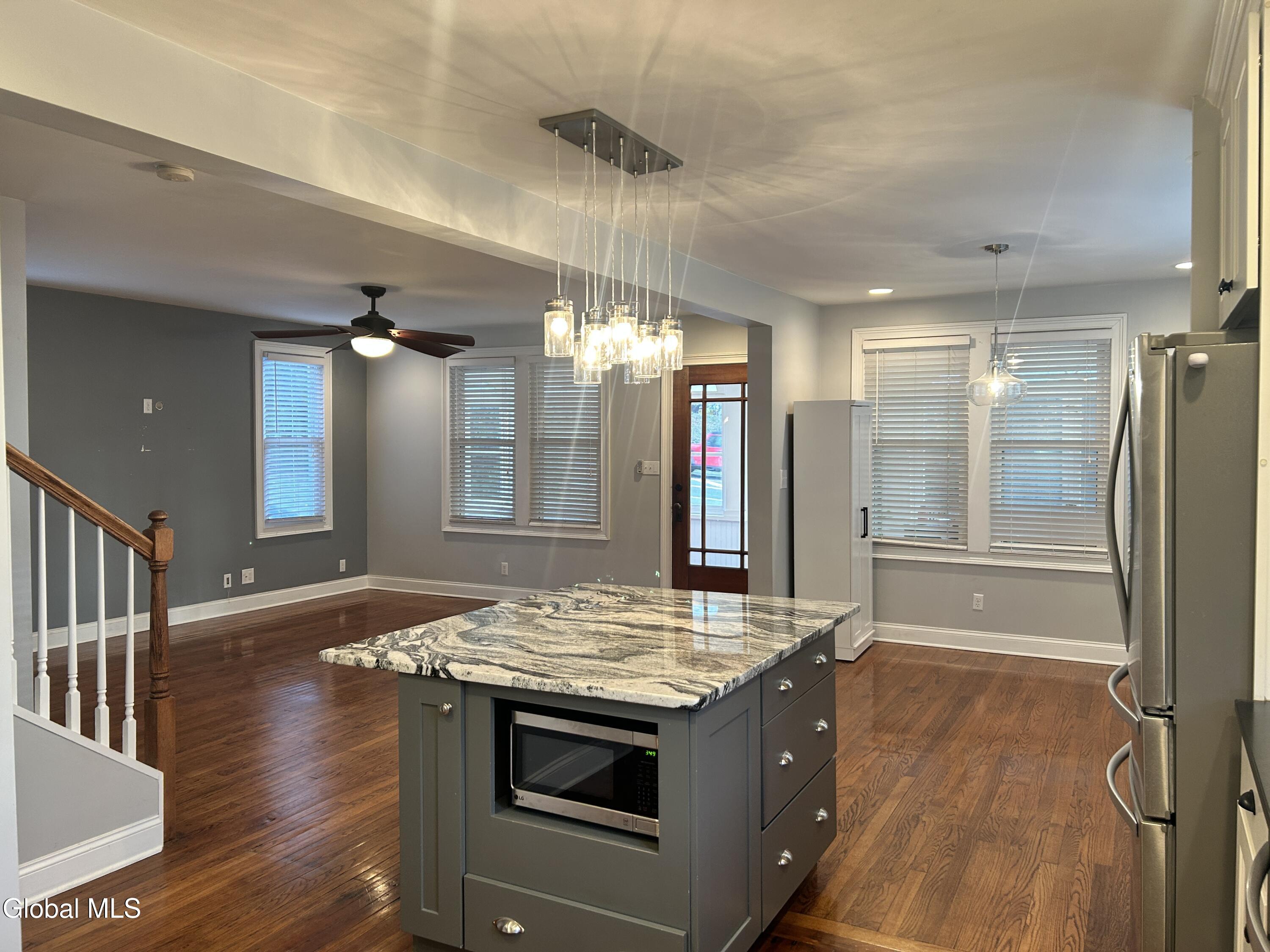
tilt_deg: -2.0
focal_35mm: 26
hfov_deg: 67.3
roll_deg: +0.6
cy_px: 476
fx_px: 954
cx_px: 635
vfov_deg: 53.1
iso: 100
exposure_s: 1/60
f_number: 1.5
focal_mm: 5.7
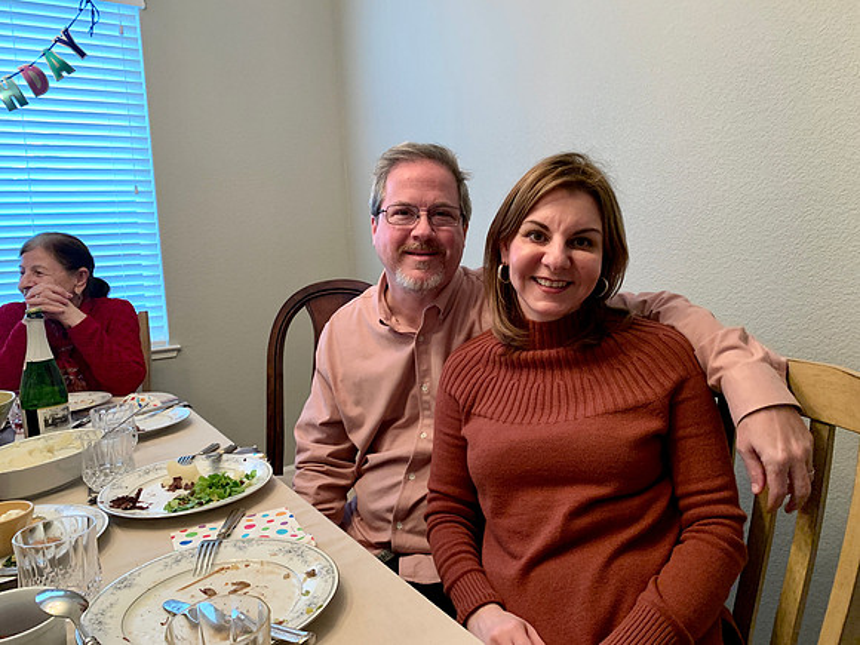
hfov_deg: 67.3
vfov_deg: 53.1
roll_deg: +3.6
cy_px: 322
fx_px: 646
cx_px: 430
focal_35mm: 26
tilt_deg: -7.0
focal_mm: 4.25
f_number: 1.8
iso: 250
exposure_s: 1/40
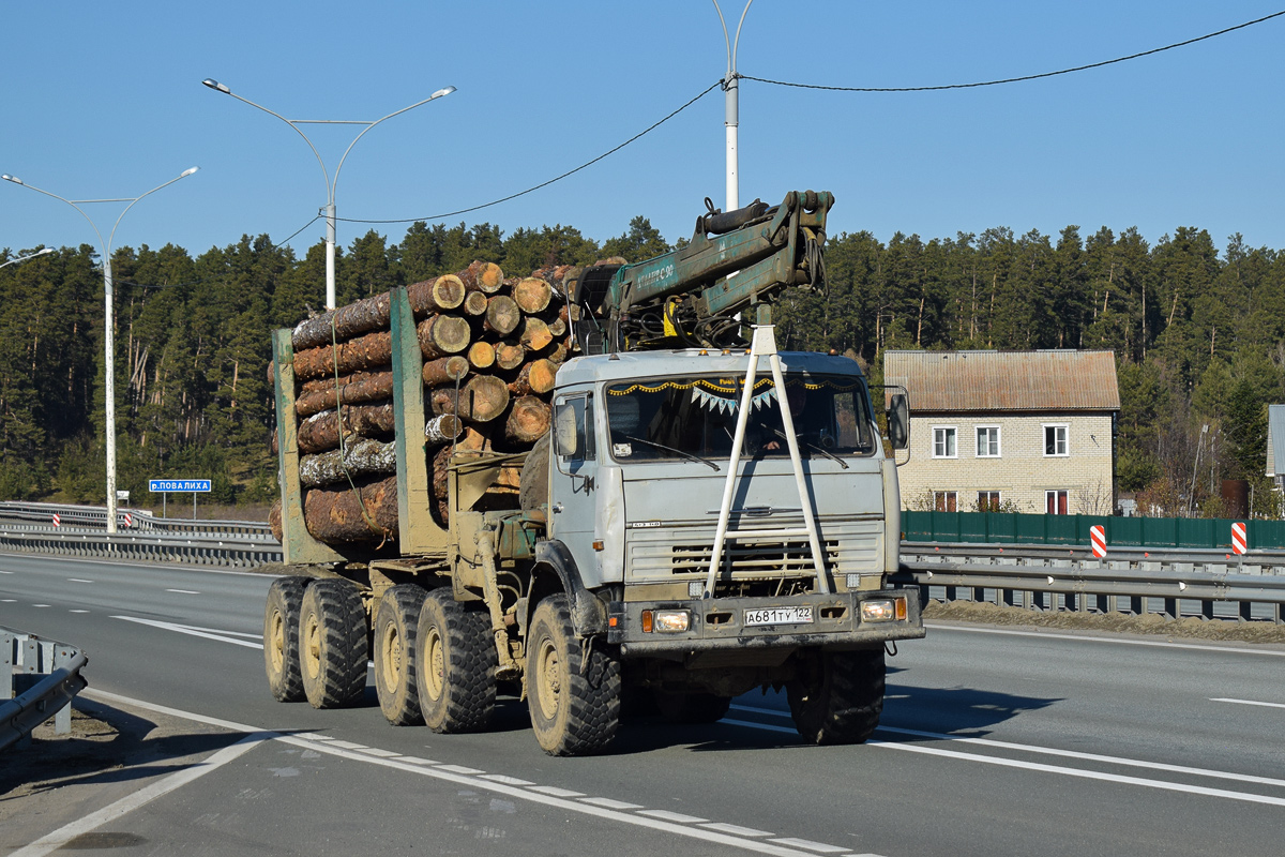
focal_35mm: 82
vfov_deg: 16.6
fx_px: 2945
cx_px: 642
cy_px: 428
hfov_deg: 24.6
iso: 200
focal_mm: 55
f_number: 7.1
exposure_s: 1/1250
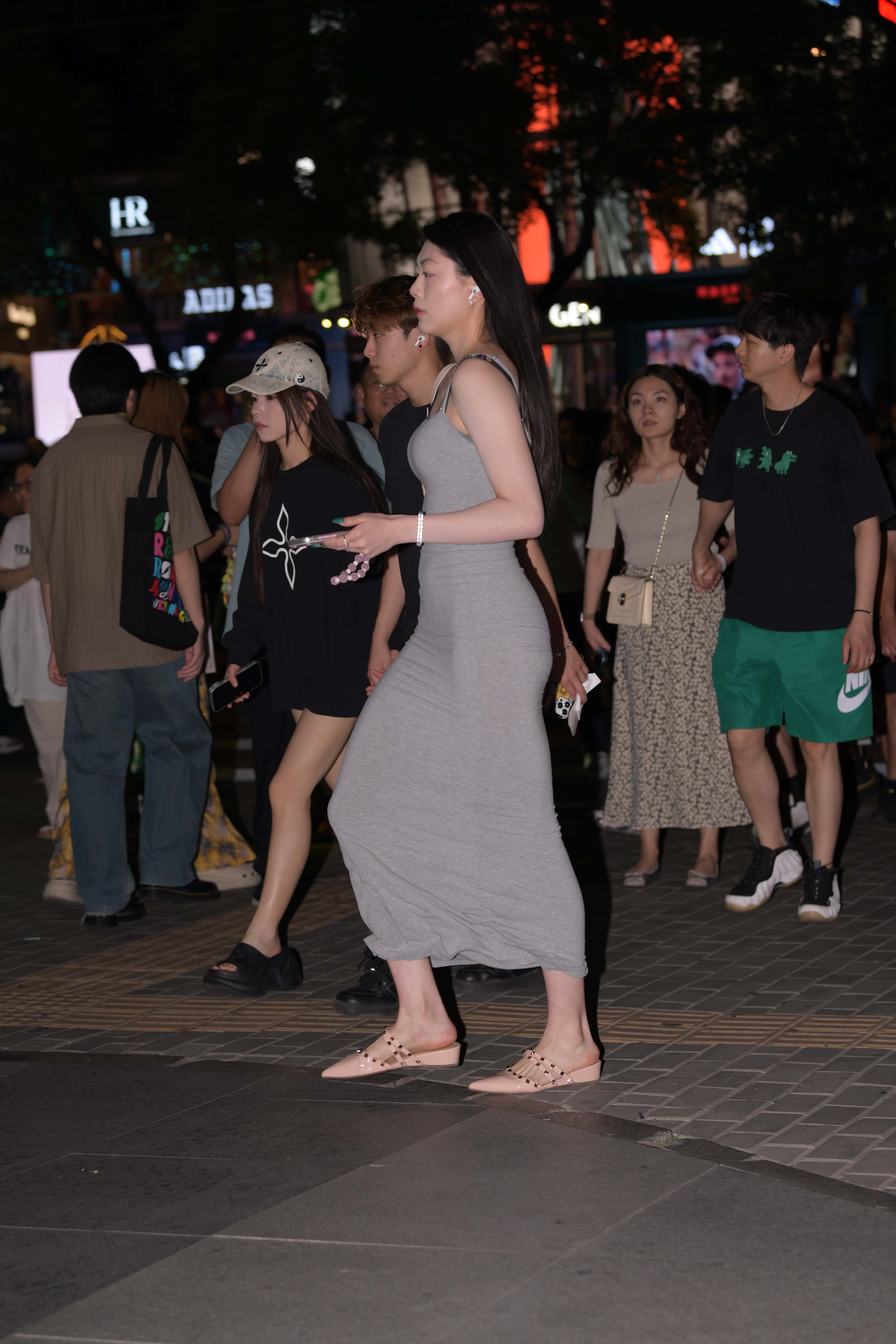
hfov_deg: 17.9
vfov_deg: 26.7
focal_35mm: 76
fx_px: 2837
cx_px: 437
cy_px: 655
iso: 400
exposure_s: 1/250
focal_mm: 72
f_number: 4
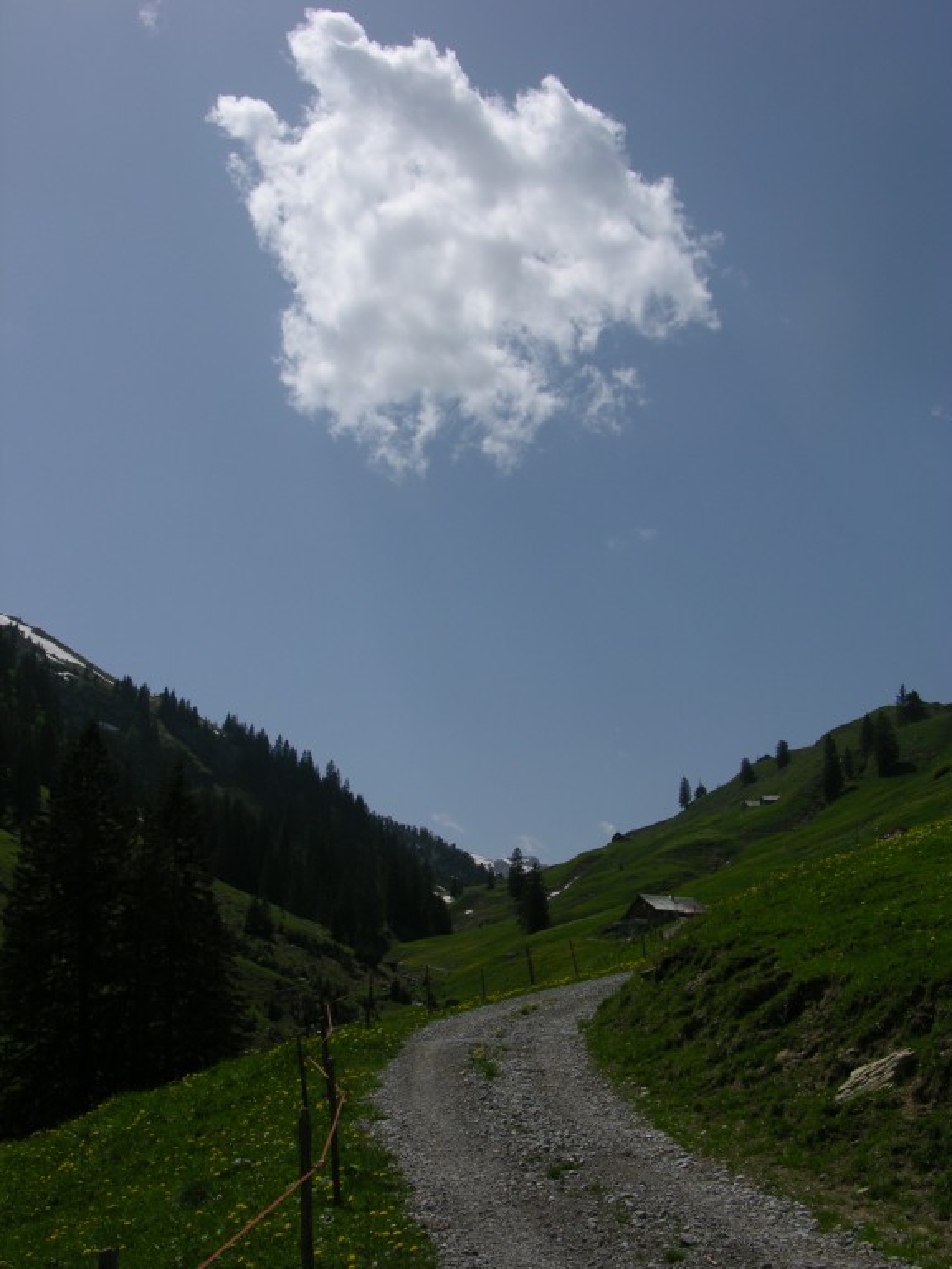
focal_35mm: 39
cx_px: 476
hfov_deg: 36.8
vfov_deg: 47.9
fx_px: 1430
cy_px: 634
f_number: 7.2
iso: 50
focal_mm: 10
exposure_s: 1/446
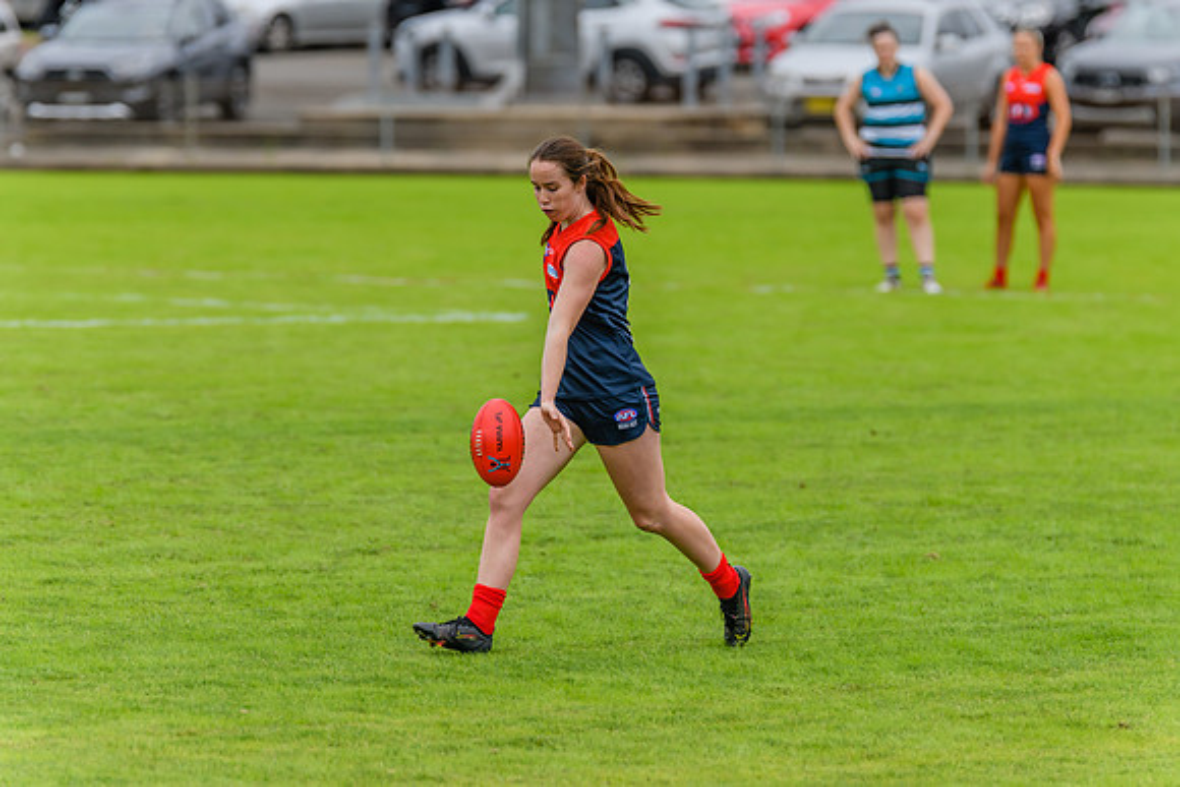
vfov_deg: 3.9
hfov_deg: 5.9
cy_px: 374
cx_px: 593
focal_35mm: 349
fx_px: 11441
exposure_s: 1/1600
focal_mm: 330
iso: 800
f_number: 5.6
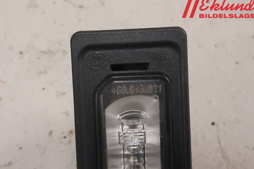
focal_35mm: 28
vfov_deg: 46.3
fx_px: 198
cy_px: 95
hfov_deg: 65.5
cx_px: 129
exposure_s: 1/50
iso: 200
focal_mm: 3.93
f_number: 1.7
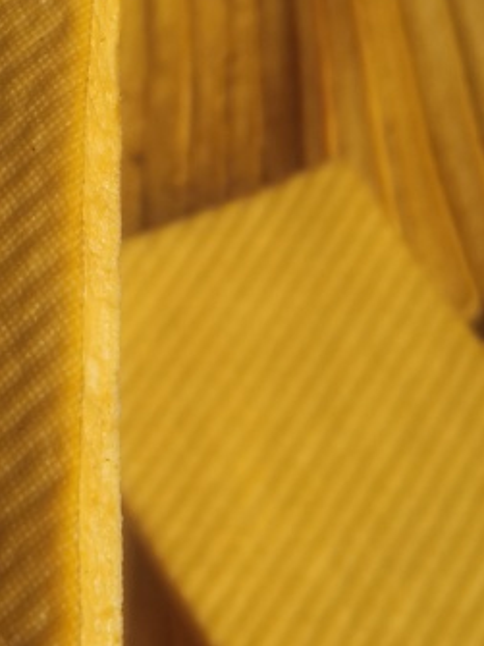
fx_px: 1604
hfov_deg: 16.6
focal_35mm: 86
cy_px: 196
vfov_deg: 22.6
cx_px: -64
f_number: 1.8
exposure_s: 1/100
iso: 160
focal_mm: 5.58
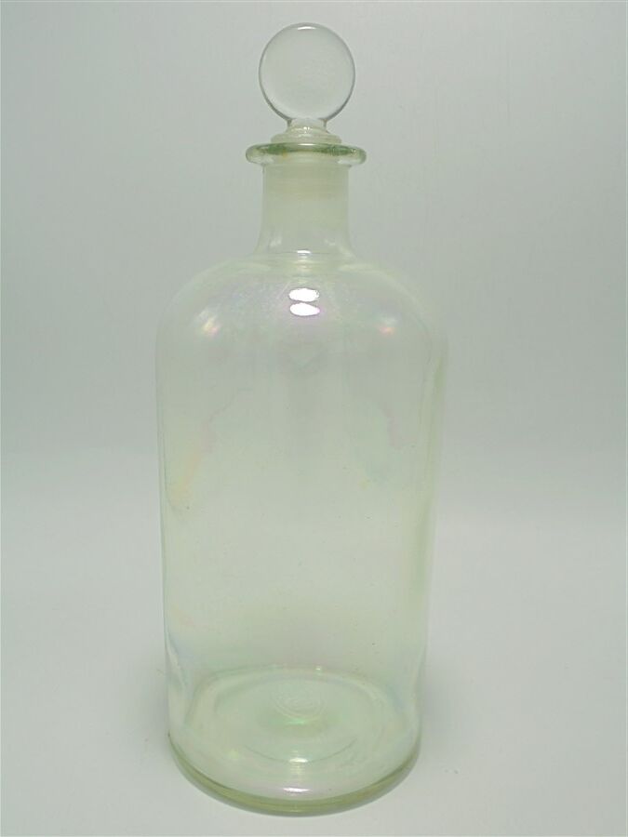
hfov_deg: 41.8
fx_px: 822
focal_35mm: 34
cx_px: 314
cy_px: 418
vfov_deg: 54.0
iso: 100
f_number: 4
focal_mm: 6.1
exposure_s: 1/100
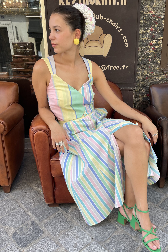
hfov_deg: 46.2
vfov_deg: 65.5
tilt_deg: -19.6
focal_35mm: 28
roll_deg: +1.3
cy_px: 130
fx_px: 196
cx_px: 97
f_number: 1.6
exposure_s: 1/458
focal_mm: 4.2
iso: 32
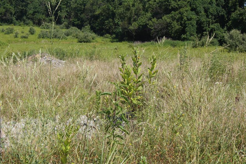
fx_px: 441
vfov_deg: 21.0
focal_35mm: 65
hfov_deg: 31.1
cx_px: 105
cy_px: 87
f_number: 11
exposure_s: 1/160
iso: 100
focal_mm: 35
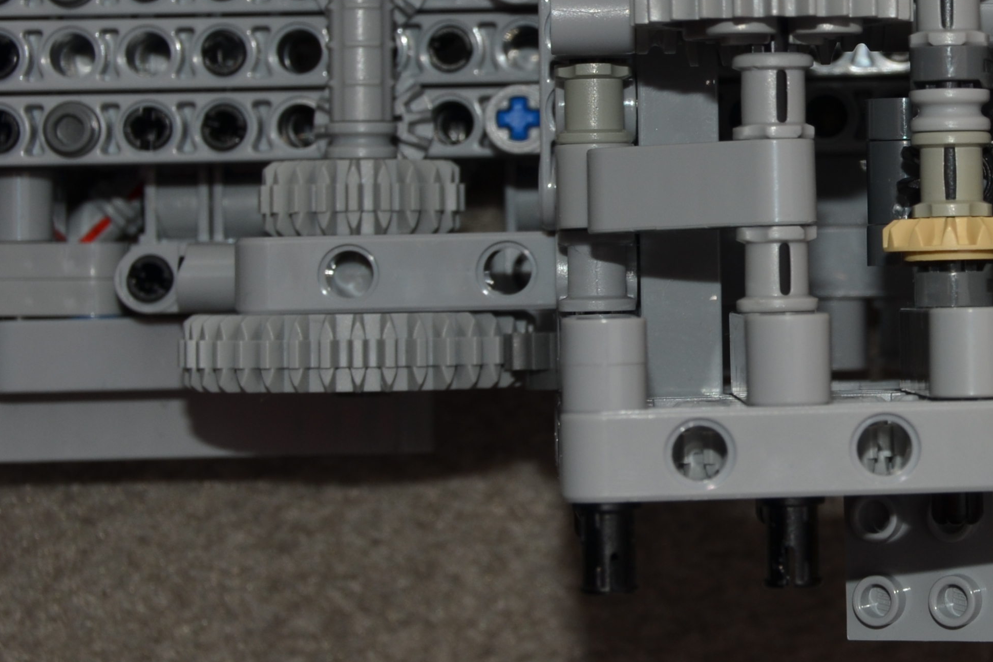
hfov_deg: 11.5
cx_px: 1186
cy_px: 5
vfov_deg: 7.8
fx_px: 4827
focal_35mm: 175
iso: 100
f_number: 9
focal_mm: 46
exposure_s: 1/60
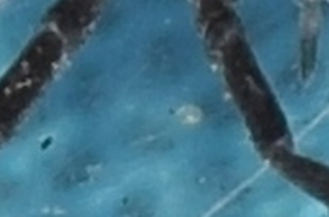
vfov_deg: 1.3
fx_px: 9547
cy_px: -147
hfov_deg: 2.0
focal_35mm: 1048
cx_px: 90
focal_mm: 140
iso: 100
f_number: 11
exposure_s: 1/160
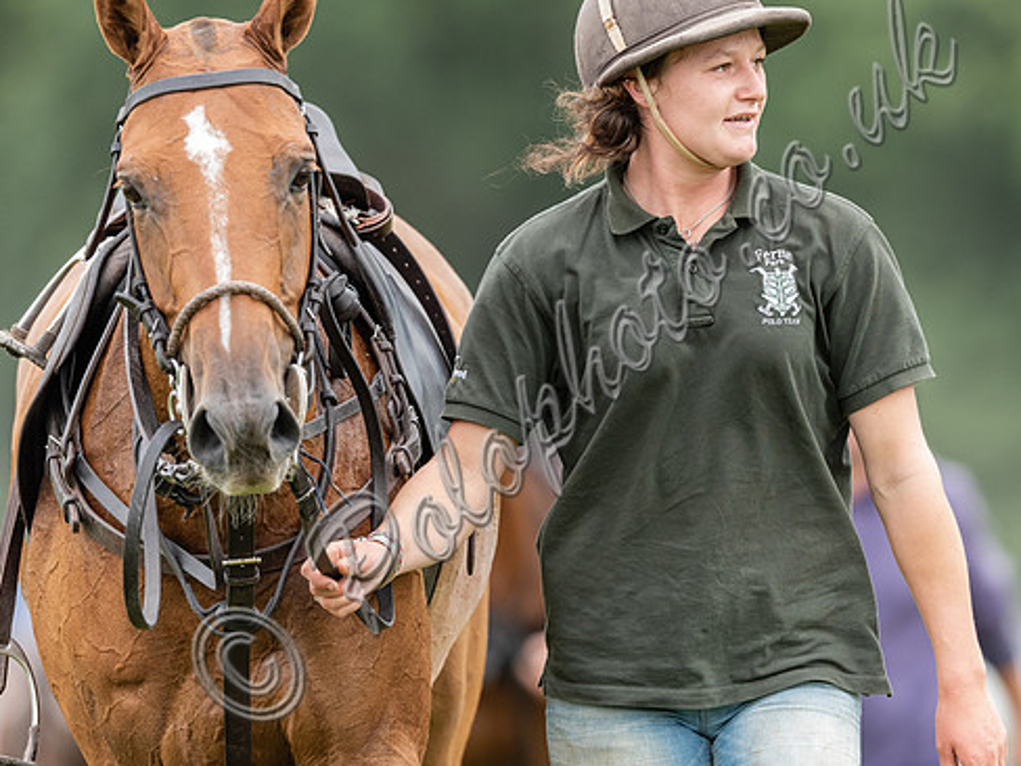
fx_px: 20676
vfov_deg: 2.1
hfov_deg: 2.8
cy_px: 315
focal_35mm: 701
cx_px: 706
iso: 1000
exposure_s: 1/1000
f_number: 4.5
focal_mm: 500
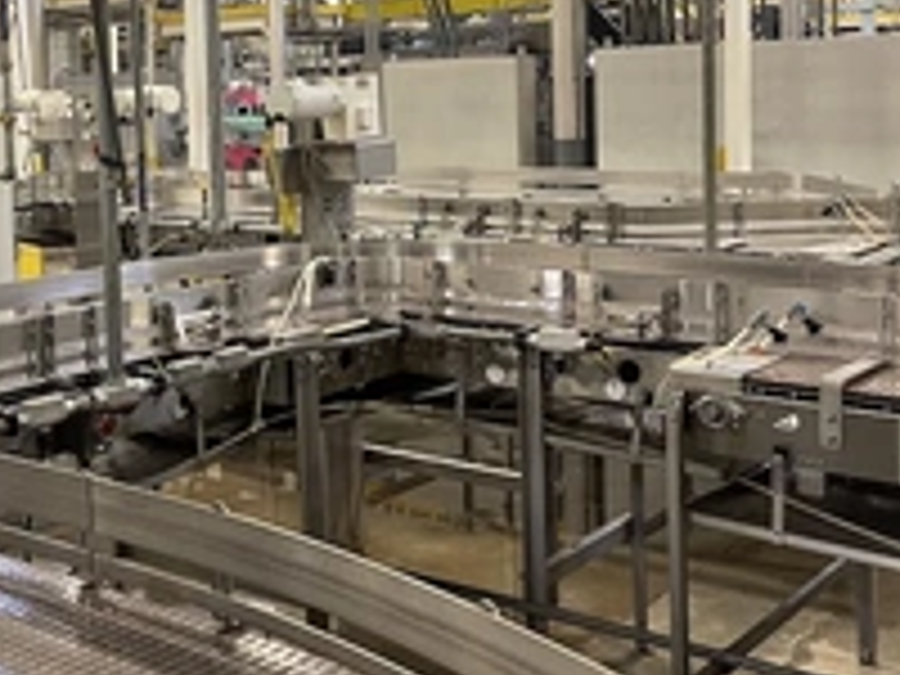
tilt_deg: -2.2
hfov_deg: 36.2
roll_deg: -0.2
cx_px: 261
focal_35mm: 52
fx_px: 1352
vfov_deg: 27.5
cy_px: 148
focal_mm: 5.1
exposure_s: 1/60
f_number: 1.6
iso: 320
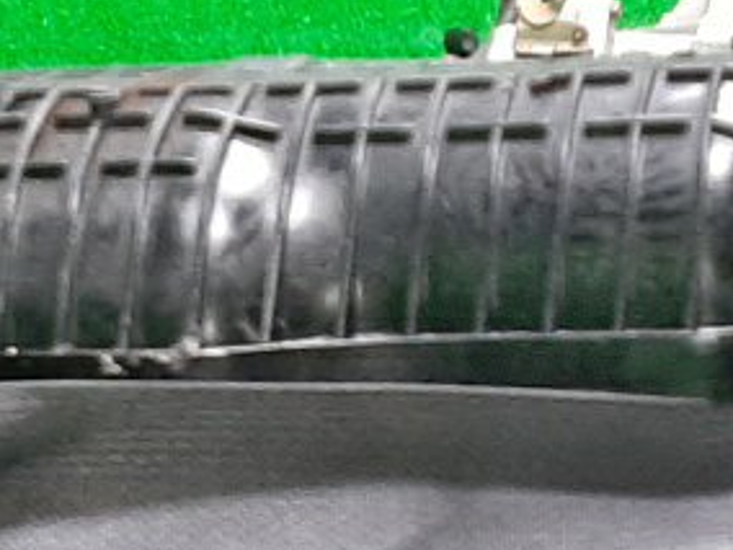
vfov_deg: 9.9
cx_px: 160
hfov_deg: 14.9
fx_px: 2795
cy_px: 1299
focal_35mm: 132
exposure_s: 1/25
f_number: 1.7
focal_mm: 3.93
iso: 199
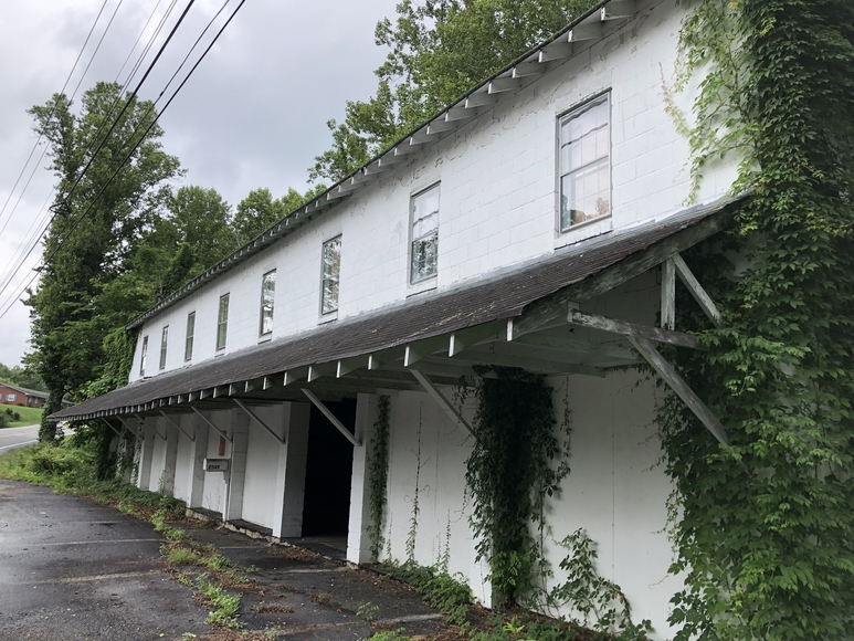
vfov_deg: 49.8
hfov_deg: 63.4
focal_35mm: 28
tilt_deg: +11.9
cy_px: 320
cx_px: 427
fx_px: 691
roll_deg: -2.8
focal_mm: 3.99
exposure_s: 1/592
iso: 20
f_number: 1.8
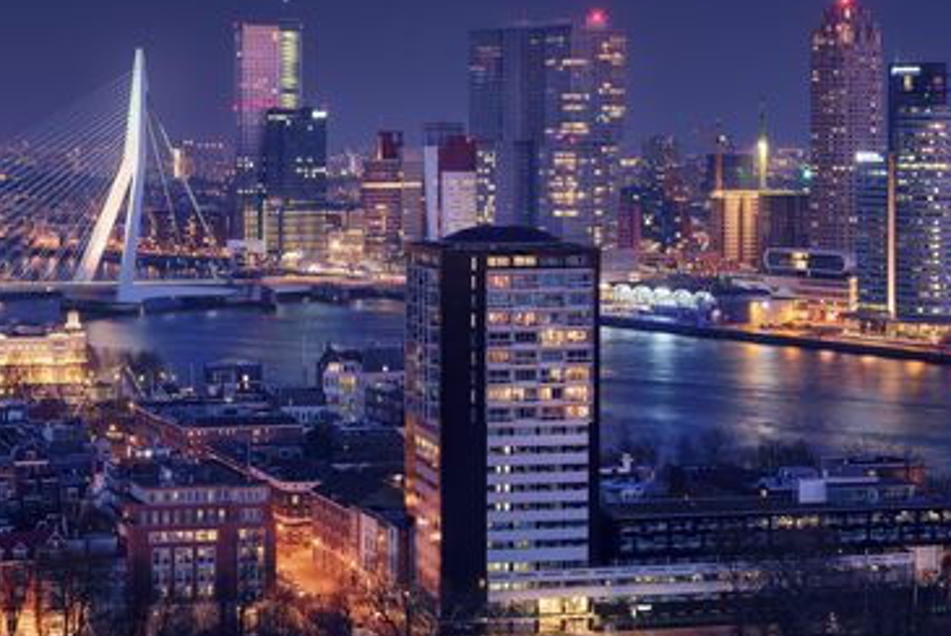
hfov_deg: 22.1
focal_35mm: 92
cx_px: 547
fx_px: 2432
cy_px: 334
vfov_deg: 14.9
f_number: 8
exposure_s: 6
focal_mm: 68
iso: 200
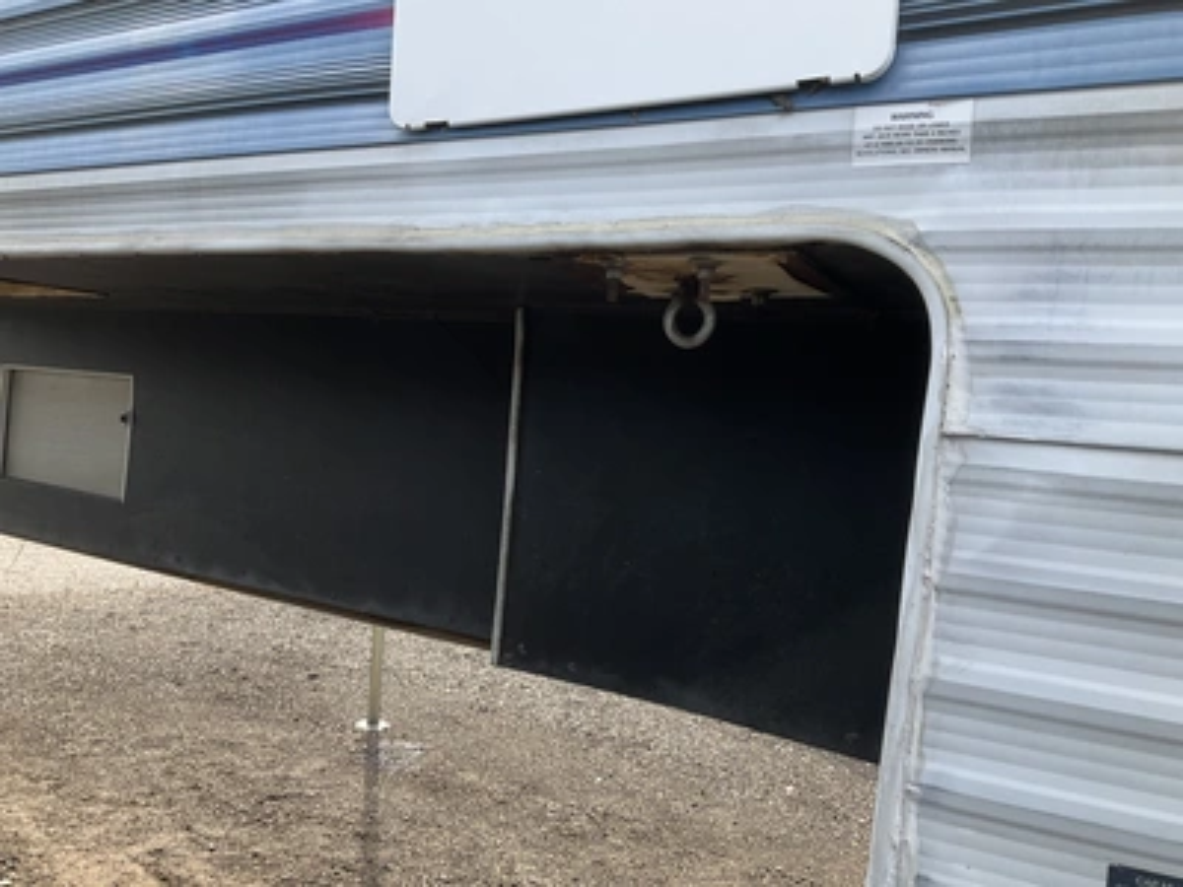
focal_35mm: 29
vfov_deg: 48.2
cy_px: 444
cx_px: 592
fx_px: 991
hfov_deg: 61.7
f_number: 1.8
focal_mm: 3
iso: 25
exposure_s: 1/403
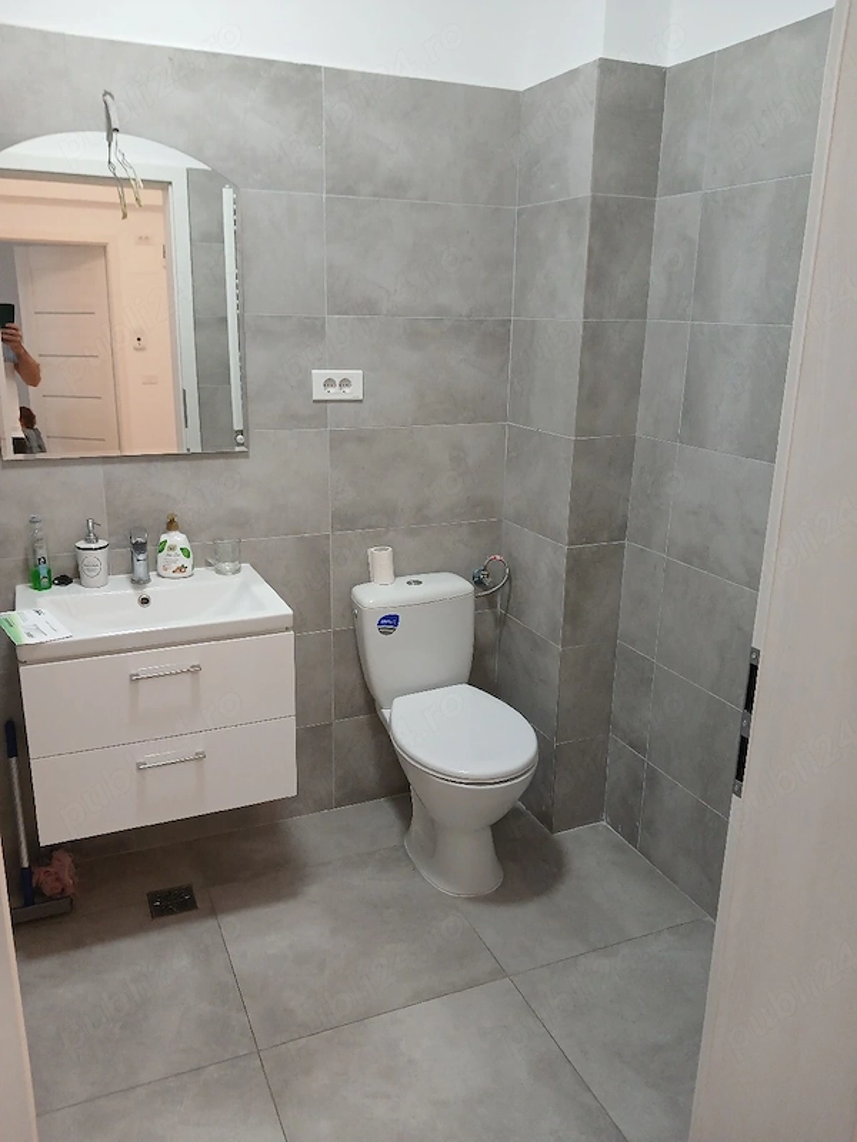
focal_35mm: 27
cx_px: 428
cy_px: 571
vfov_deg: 65.3
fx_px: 891
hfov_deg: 51.4
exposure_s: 1/50.3
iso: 160
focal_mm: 3.98
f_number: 1.8
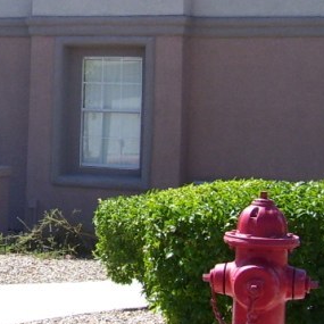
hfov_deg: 15.8
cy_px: 73
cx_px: -8
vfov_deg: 16.0
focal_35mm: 108
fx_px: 1144
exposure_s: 1/350
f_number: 4.8
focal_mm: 5.6
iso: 80
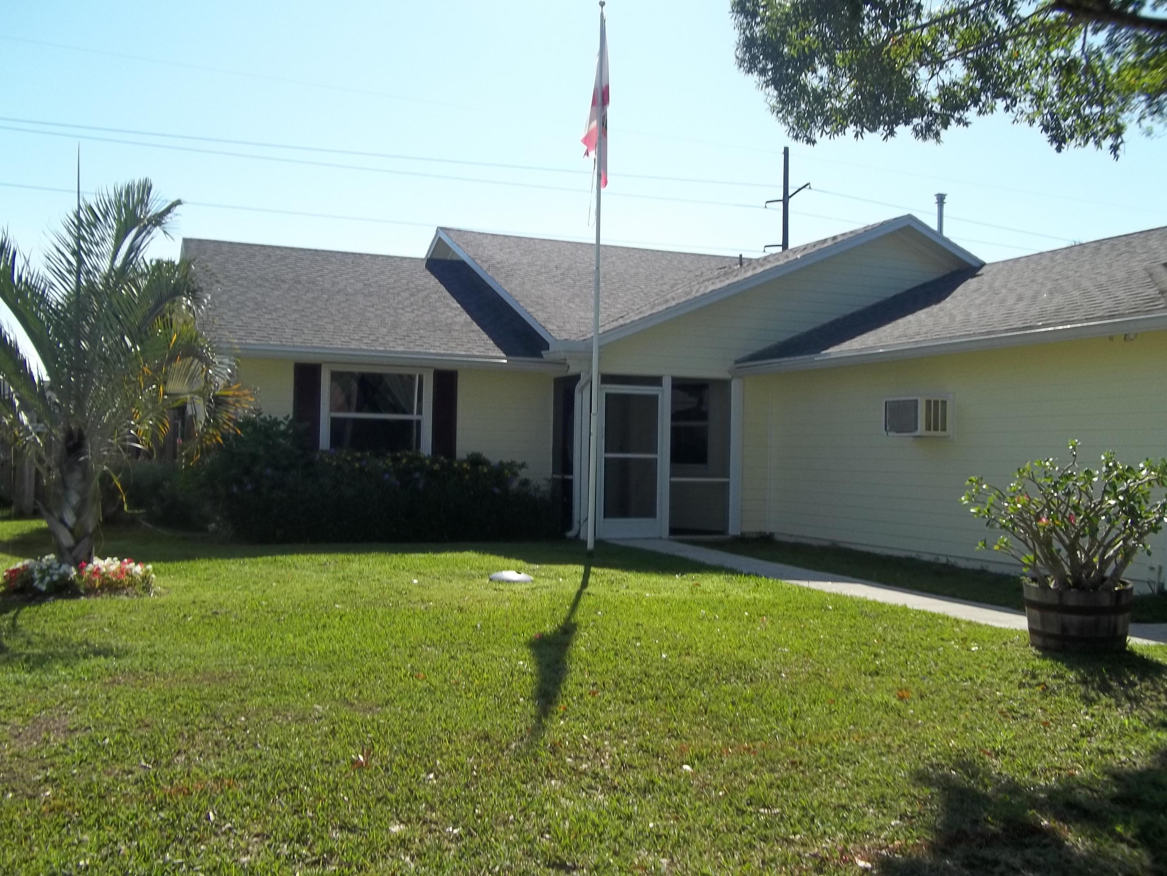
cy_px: 438
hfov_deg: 56.8
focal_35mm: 32
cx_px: 584
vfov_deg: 44.2
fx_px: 1079
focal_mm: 5.7
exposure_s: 1/125
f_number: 8.8
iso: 64
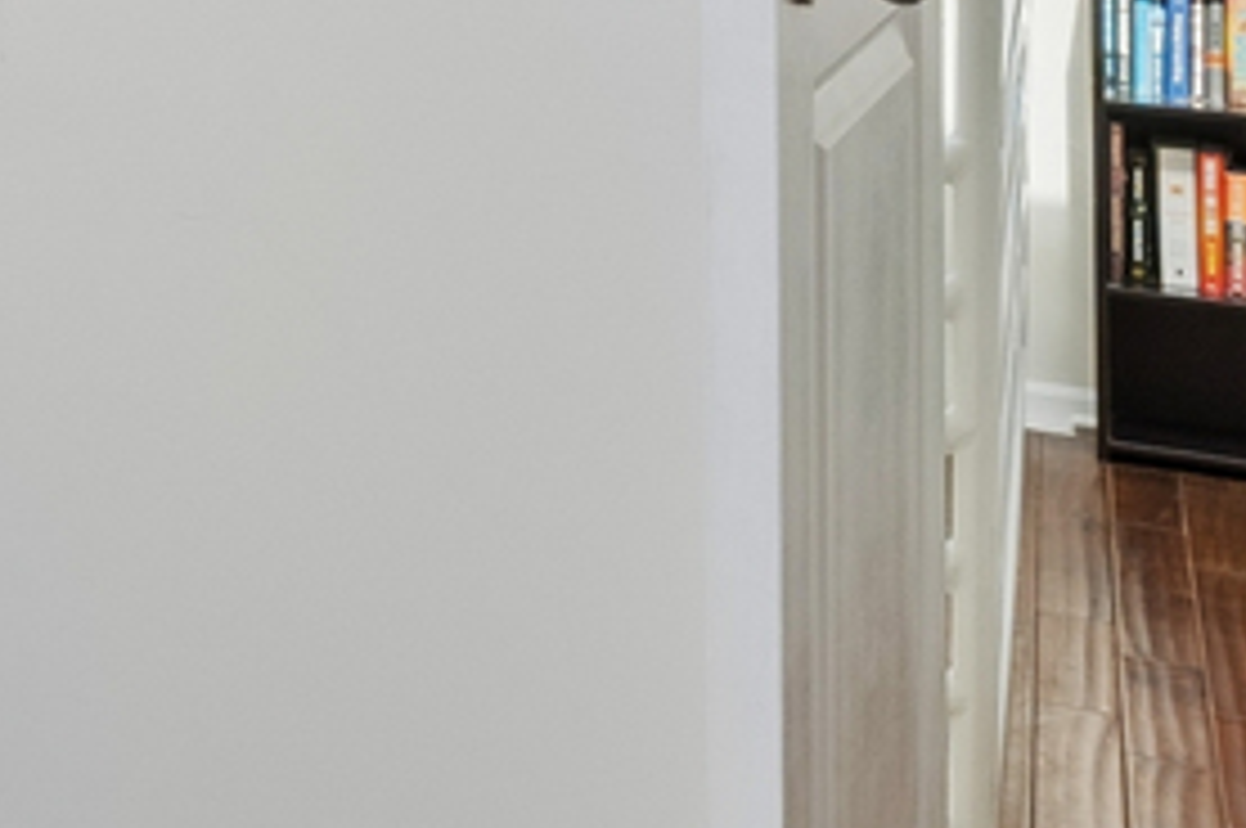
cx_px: -1363
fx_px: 2835
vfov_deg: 15.2
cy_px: -454
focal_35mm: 82
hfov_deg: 16.9
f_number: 11
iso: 400
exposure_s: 1/250
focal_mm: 14
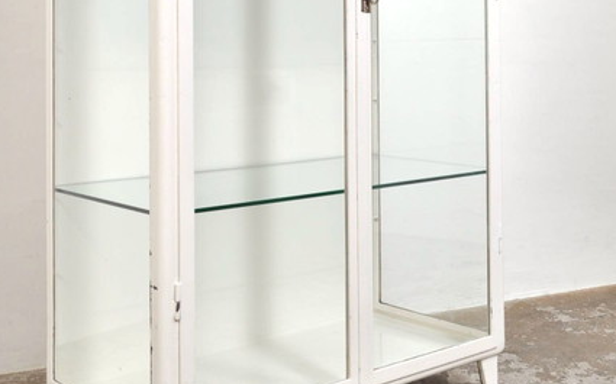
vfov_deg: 20.6
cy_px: 11
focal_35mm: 61
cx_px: 272
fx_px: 1023
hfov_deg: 33.5
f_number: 8
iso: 400
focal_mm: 22
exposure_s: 1/125
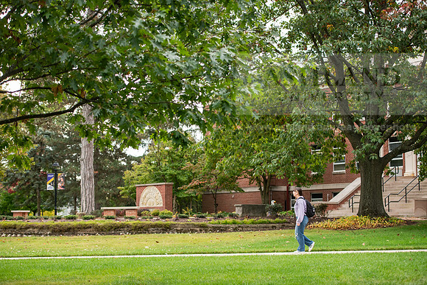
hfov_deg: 27.0
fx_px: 890
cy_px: 142
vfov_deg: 18.2
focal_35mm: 75
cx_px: 214
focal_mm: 75
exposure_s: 1/400
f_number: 2.8
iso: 320
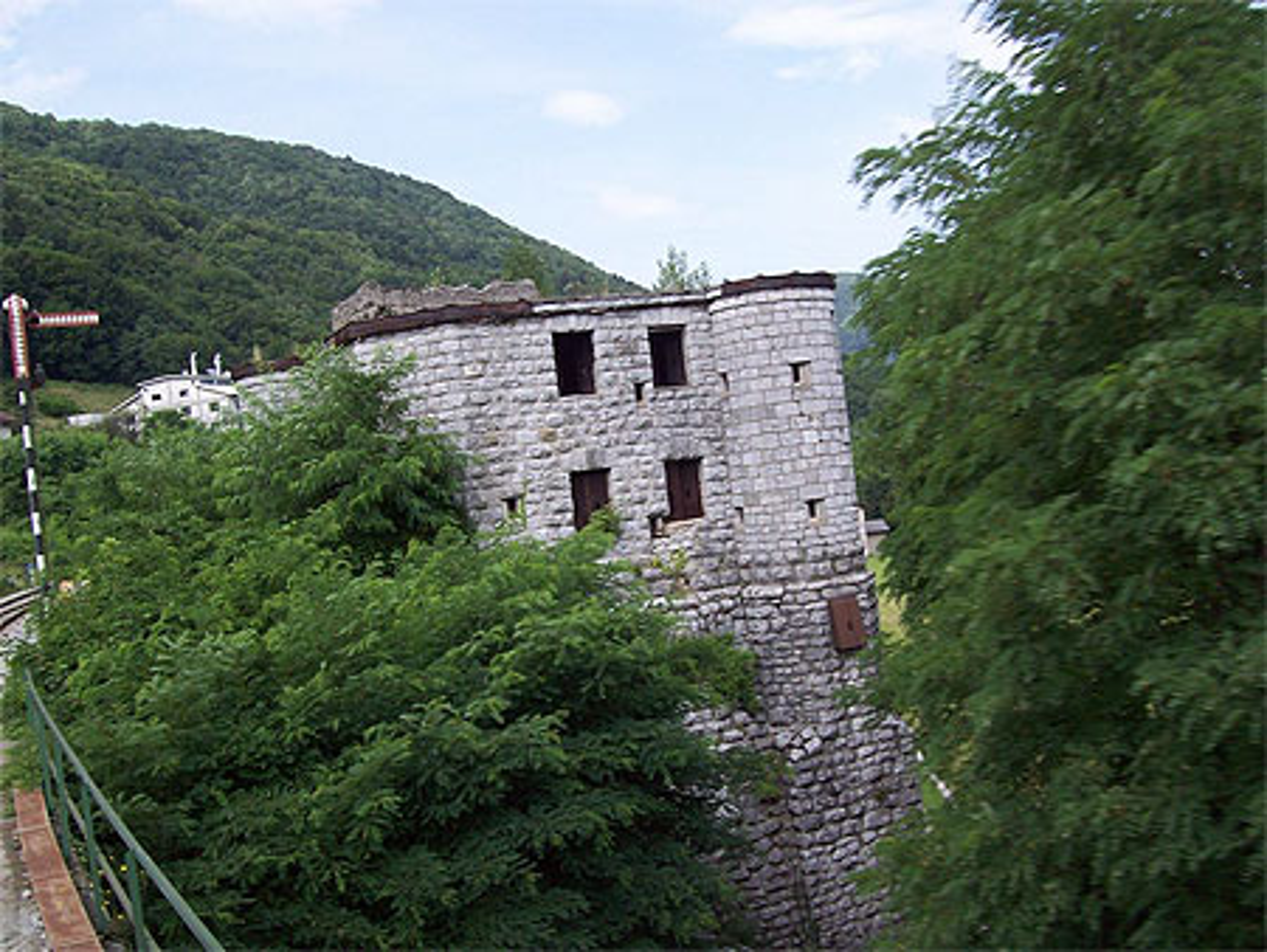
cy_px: 476
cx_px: 634
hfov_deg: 51.3
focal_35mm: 36
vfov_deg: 39.7
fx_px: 1318
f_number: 4.8
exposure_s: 1/269
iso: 80
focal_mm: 6
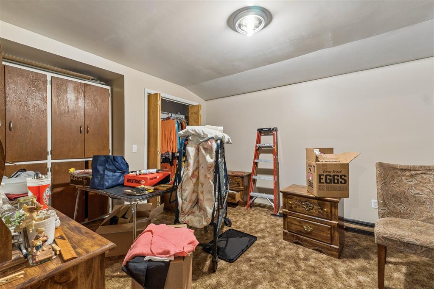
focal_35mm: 15
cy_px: 144
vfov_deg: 77.3
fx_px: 181
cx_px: 217
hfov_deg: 100.4
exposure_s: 1/10
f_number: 9
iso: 200
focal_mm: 10
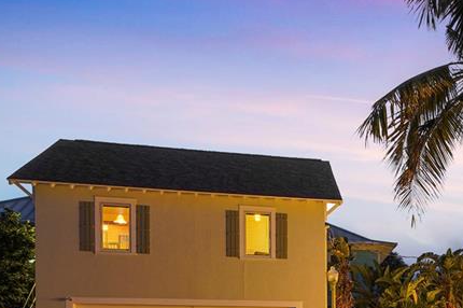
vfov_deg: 26.6
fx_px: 643
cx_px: 538
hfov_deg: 33.3
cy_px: 226
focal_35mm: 50
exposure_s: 5
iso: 320
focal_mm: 21
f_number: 9
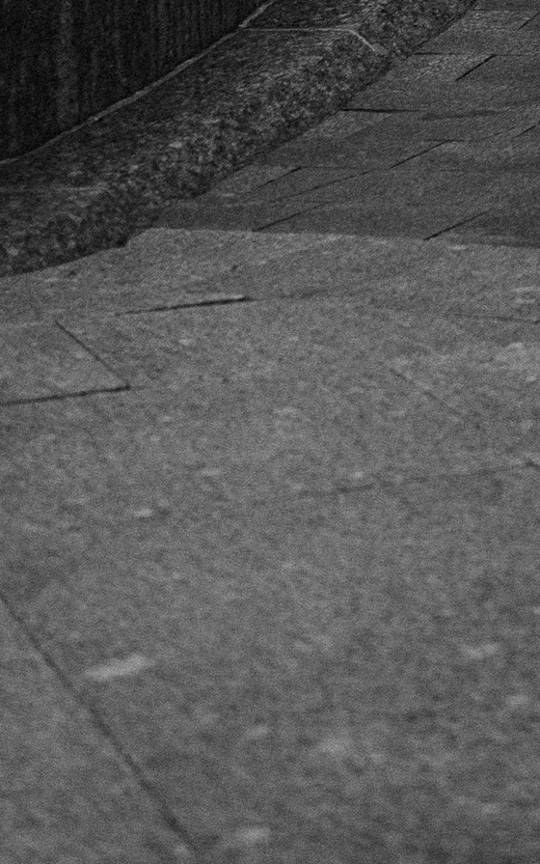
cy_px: -775
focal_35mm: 153
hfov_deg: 8.2
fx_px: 3600
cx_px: 1086
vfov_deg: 12.3
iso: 800
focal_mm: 35
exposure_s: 1/8000
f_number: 1.4
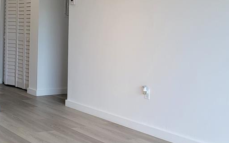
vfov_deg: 19.9
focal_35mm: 65
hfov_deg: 30.6
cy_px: 37
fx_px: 406
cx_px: 40
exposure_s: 1/120
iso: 64
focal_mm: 5.4
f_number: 1.8
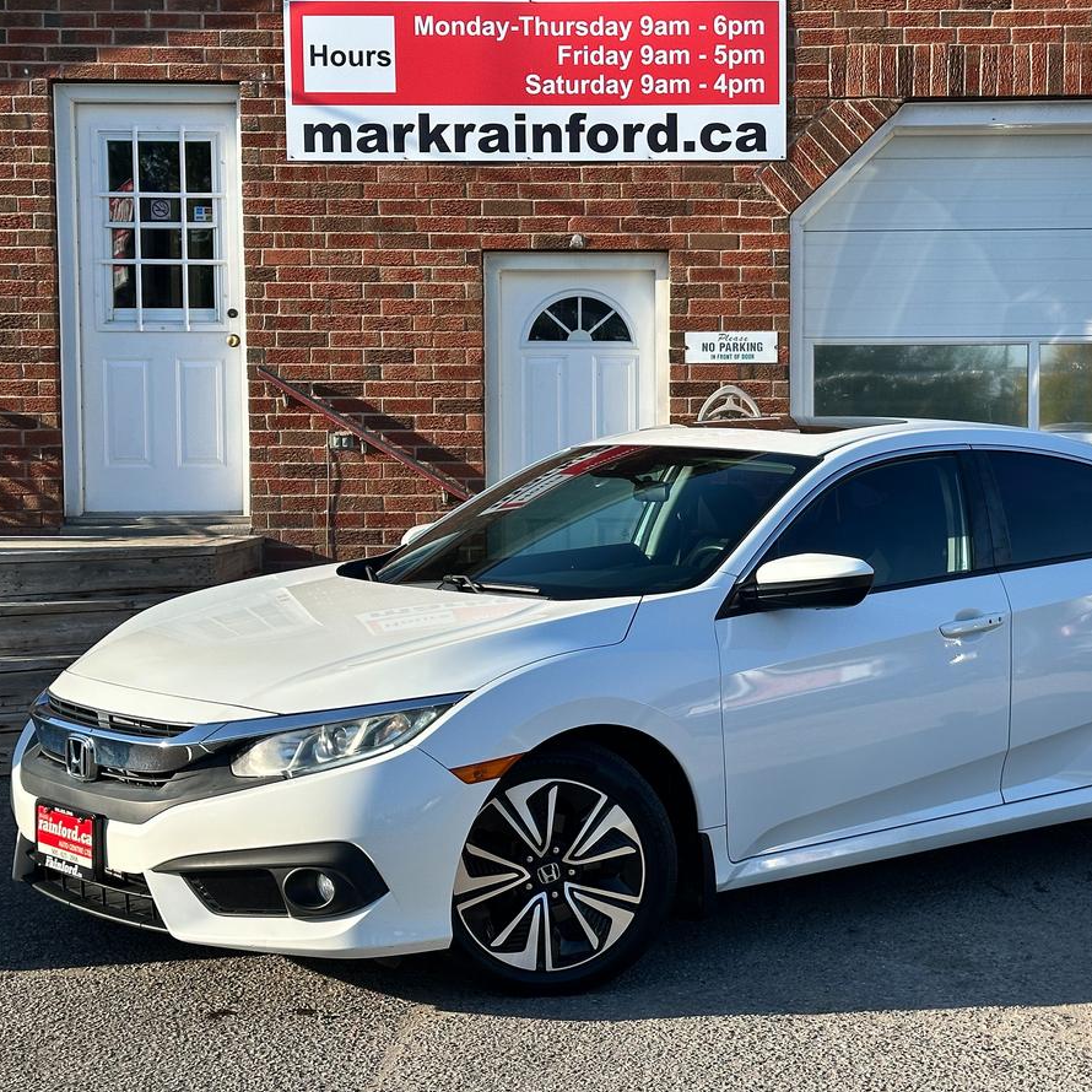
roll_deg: +0.7
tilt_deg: -2.4
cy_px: 548
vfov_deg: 28.2
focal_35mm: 61
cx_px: 718
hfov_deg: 28.0
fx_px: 2177
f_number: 1.78
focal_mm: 6.86
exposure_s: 1/1992
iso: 64
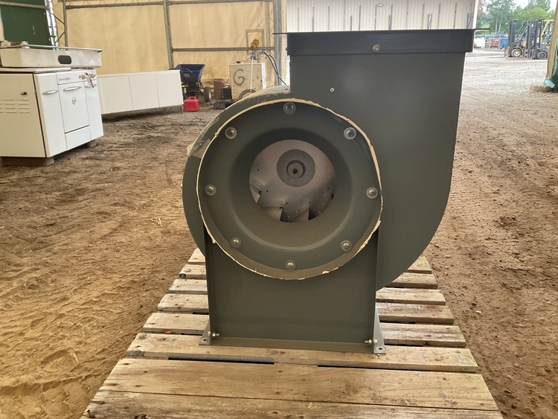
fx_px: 468
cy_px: 210
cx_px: 279
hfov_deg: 61.6
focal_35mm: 29
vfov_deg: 48.3
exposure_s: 1/84
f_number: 1.8
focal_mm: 3
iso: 64
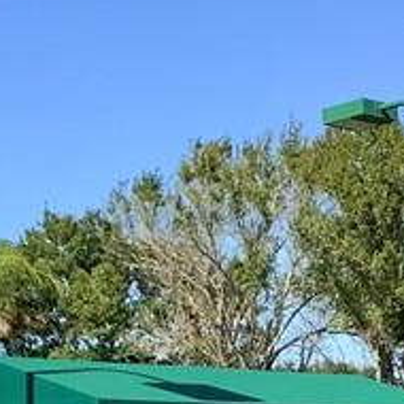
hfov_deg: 11.8
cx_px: 232
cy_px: 544
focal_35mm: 148
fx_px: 1954
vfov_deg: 11.5
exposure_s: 1/1148
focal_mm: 3.3
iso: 25
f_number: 2.4
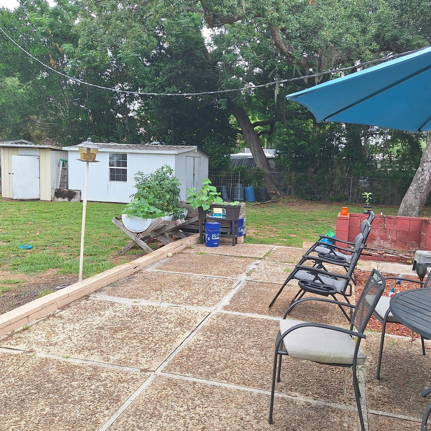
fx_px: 409
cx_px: 234
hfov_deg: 55.5
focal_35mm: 29
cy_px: 219
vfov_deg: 55.6
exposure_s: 1/1513
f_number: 1.8
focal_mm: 5.54
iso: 40
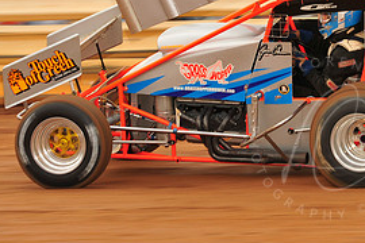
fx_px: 3376
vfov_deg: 4.1
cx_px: 330
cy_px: 14
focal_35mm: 333
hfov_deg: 6.2
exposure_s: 1/320
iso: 500
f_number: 8
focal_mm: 155
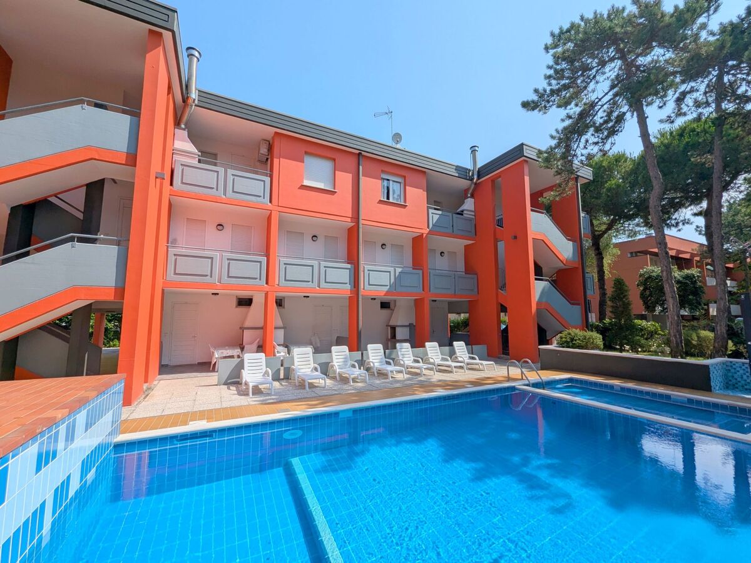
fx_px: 282
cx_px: 376
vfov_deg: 89.9
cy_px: 282
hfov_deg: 106.2
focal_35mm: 13
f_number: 2.2
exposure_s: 1/2874
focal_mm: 1.95
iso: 54
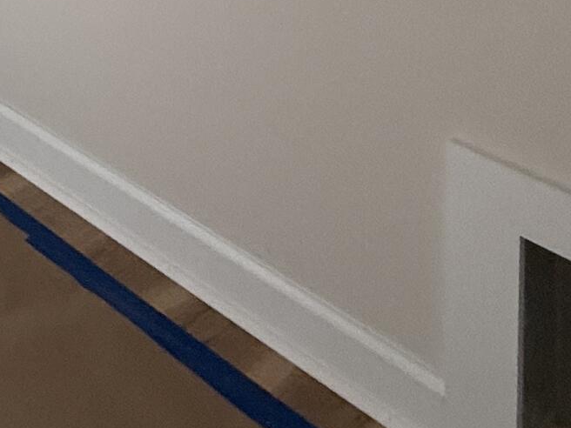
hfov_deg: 23.7
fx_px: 1056
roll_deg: +0.3
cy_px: -468
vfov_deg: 16.4
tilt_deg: -1.0
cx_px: -296
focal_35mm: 64
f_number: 2.2
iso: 200
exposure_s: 1/99
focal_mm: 2.22
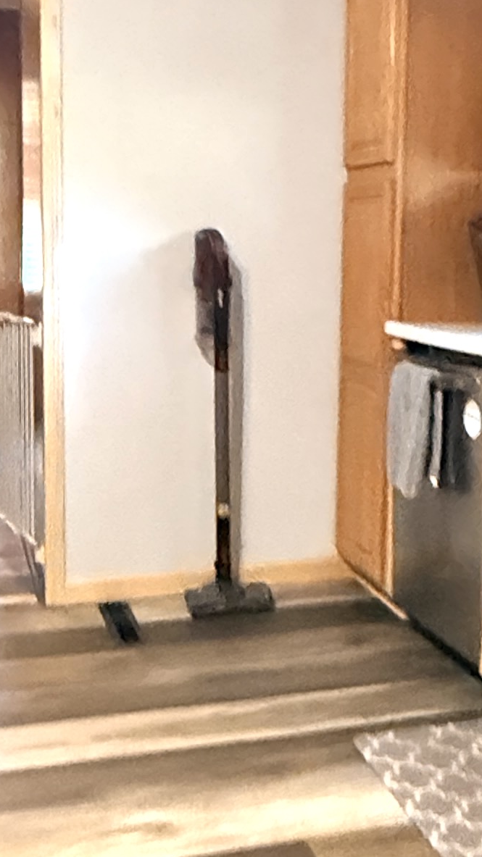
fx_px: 1182
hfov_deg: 22.8
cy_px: 367
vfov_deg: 39.8
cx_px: 369
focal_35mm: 52
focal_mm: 2.22
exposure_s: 1/60
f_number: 2.2
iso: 1250
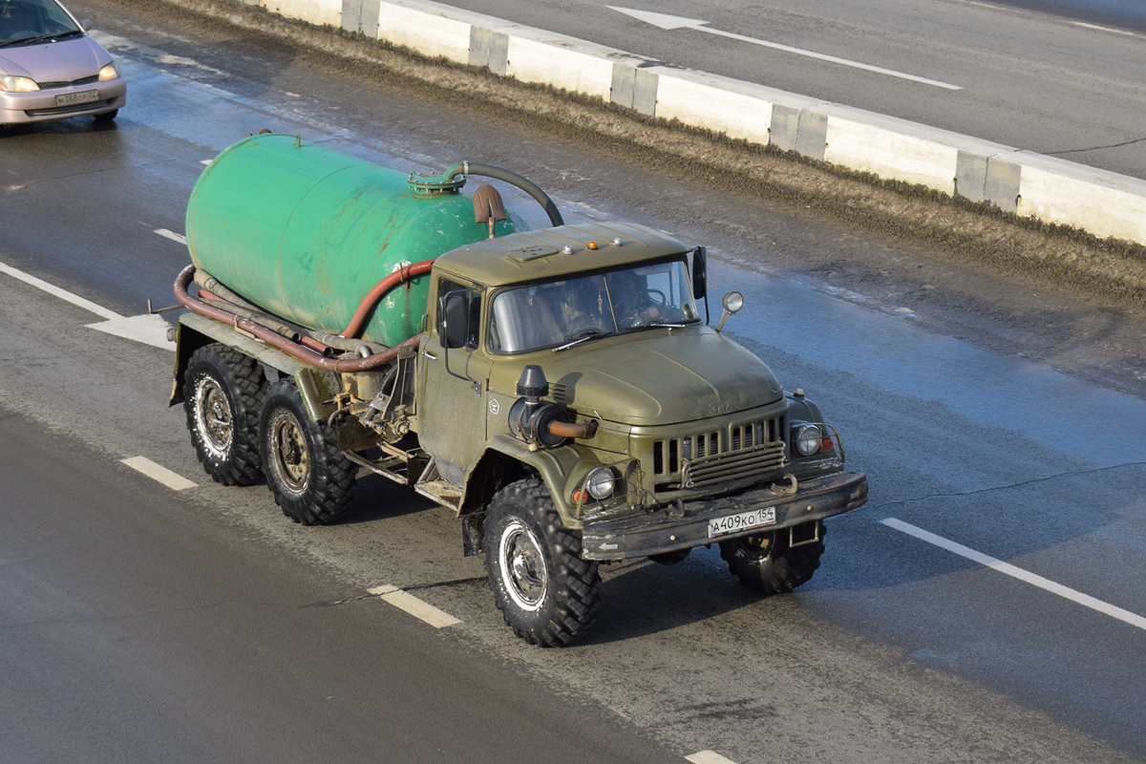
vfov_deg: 18.9
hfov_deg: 28.1
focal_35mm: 72
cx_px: 573
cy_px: 382
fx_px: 2292
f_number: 5.6
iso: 400
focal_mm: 48
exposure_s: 1/1000
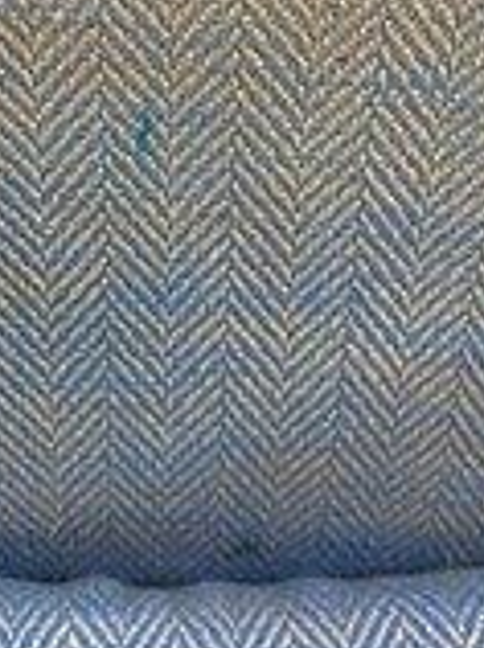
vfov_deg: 28.4
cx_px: 107
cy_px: 78
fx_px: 1234
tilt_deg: -62.2
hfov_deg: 21.9
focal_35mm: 66
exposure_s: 1/50
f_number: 1.8
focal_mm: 4.25
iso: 125
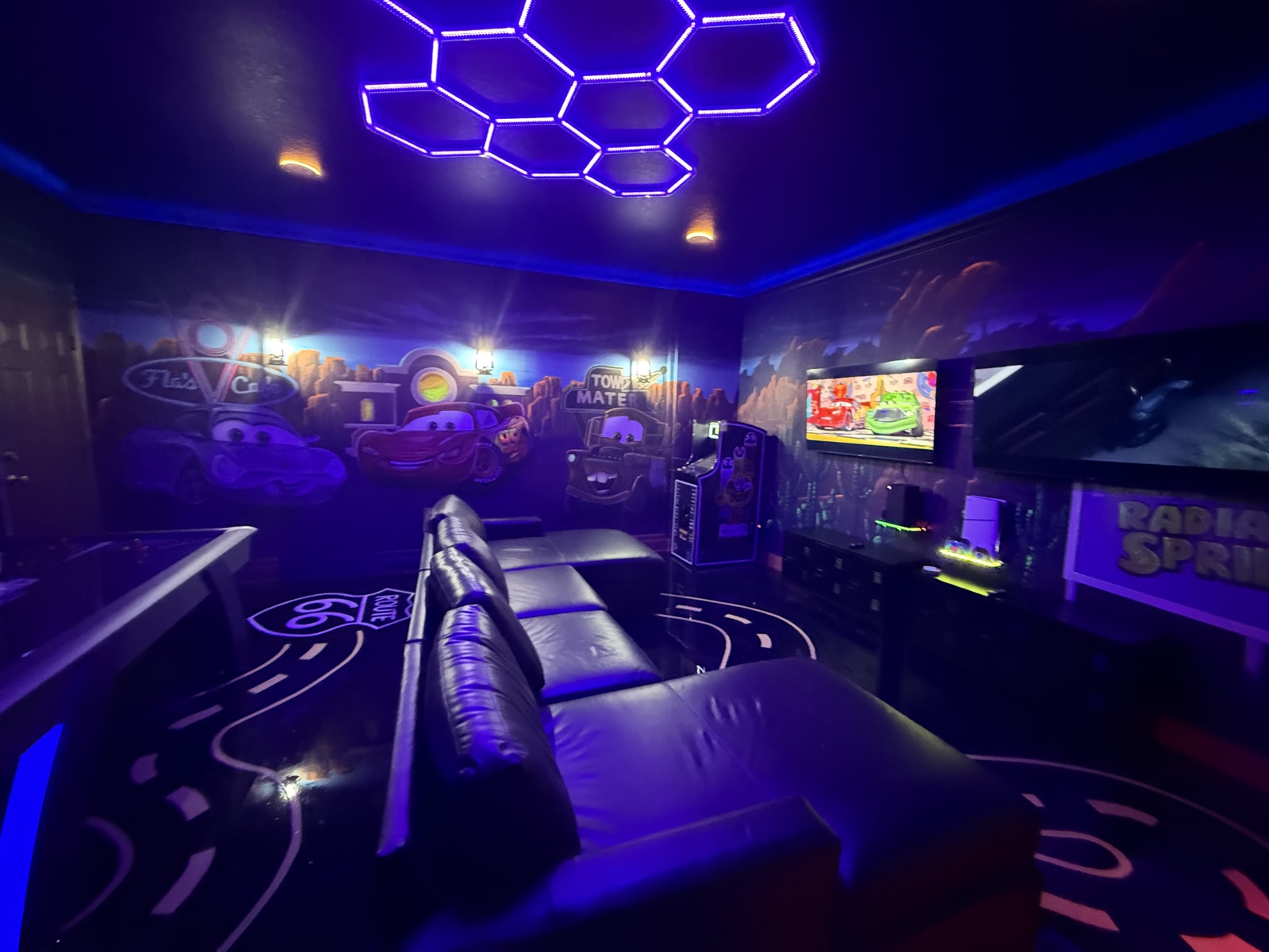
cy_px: 476
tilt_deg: -5.1
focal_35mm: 14
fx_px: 513
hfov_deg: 102.1
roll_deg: -0.7
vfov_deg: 85.7
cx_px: 634
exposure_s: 1/30
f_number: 2.2
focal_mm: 2.22
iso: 1250
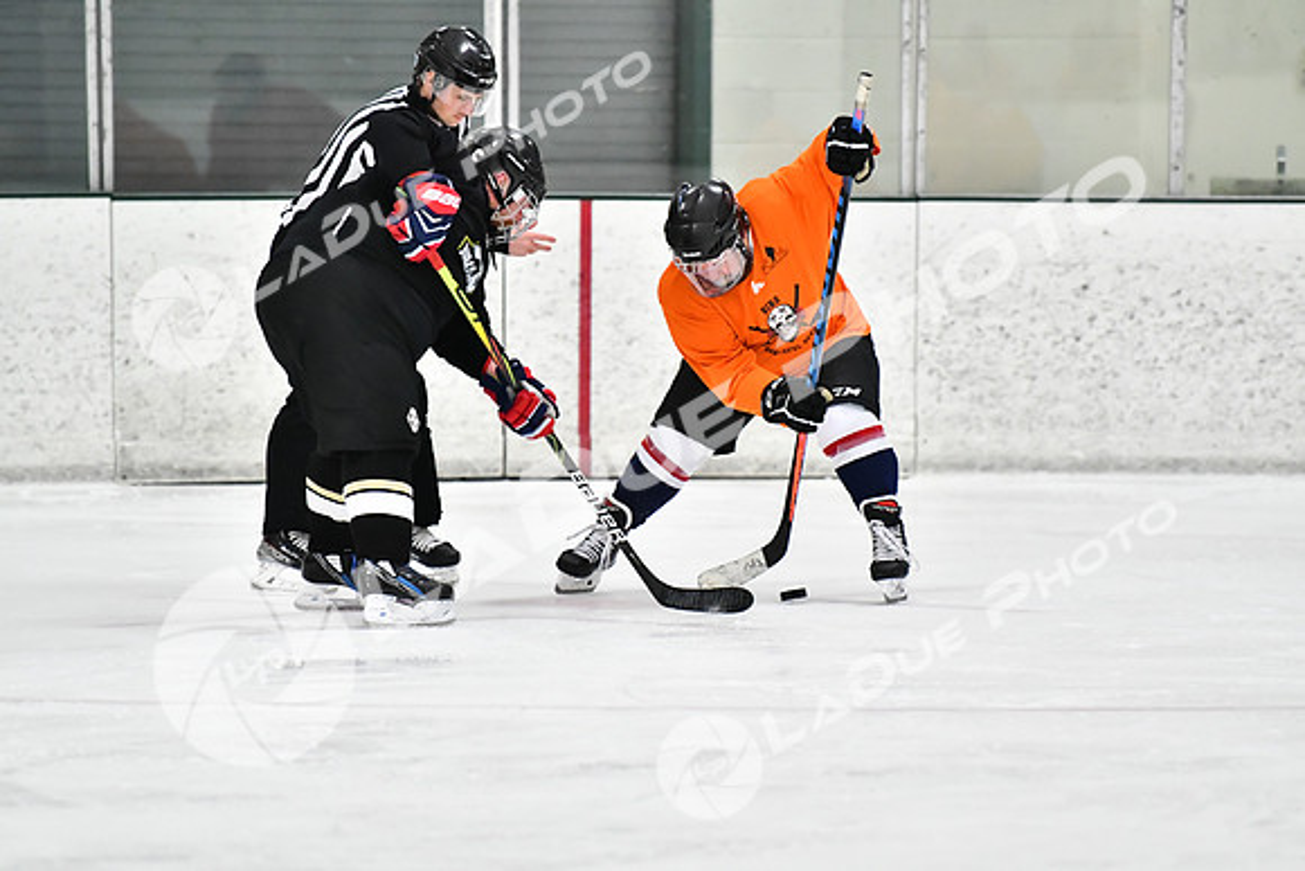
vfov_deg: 4.6
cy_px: 436
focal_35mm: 300
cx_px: 652
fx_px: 10877
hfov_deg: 6.9
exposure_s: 1/1250
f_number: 2.8
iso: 5000
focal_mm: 200
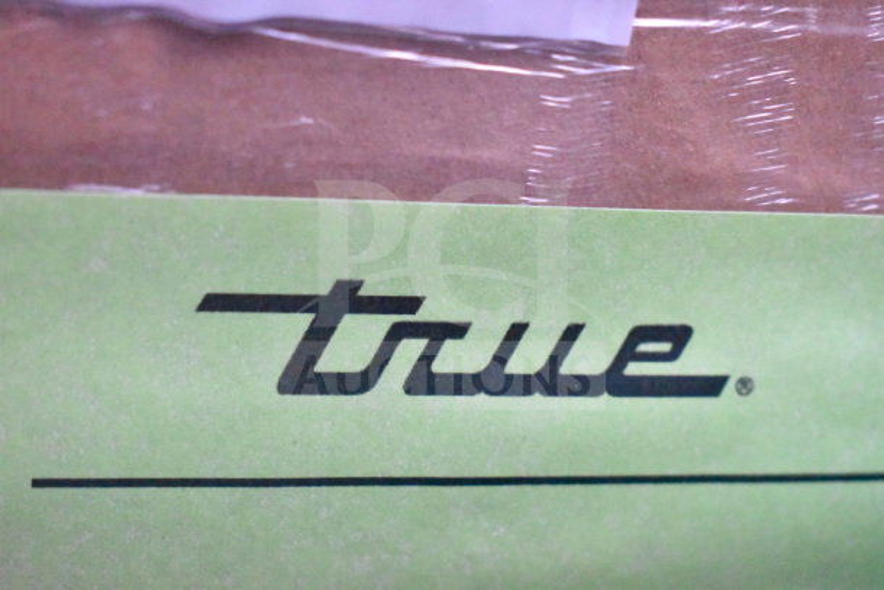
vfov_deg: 22.6
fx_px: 1474
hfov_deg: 33.4
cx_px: 442
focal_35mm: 60
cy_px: 295
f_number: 4.8
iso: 20000
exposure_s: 1/60
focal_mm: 40
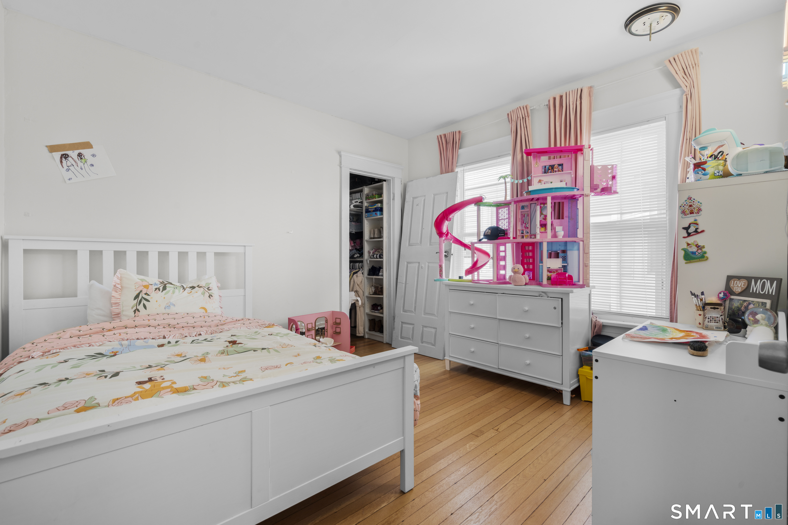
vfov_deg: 73.7
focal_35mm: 16
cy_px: 262
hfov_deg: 96.7
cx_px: 394
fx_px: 350
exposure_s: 5
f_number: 9
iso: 200
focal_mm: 16
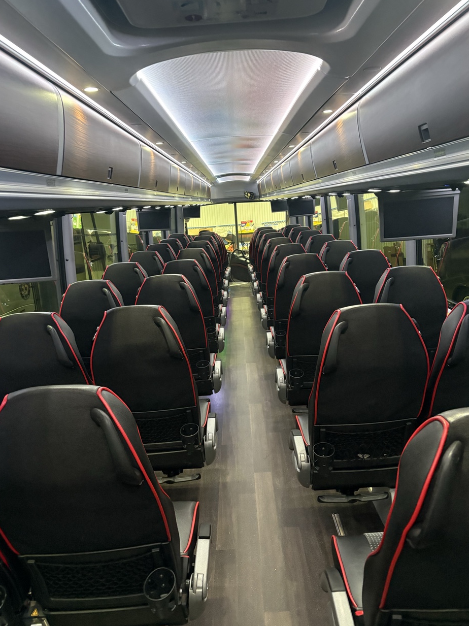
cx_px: 230
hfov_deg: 51.3
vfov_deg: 65.3
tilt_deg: -9.3
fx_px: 488
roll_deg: +3.2
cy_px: 307
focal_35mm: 27
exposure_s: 1/50
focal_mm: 5.96
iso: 500
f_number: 1.6
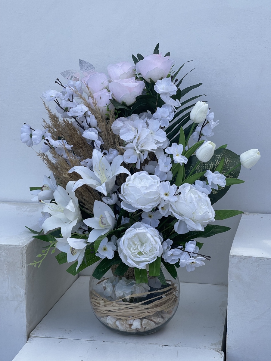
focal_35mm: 64
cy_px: 180
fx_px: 668
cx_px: 136
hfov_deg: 22.9
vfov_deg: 30.3
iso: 20
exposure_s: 1/373
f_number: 2.2
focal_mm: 7.5
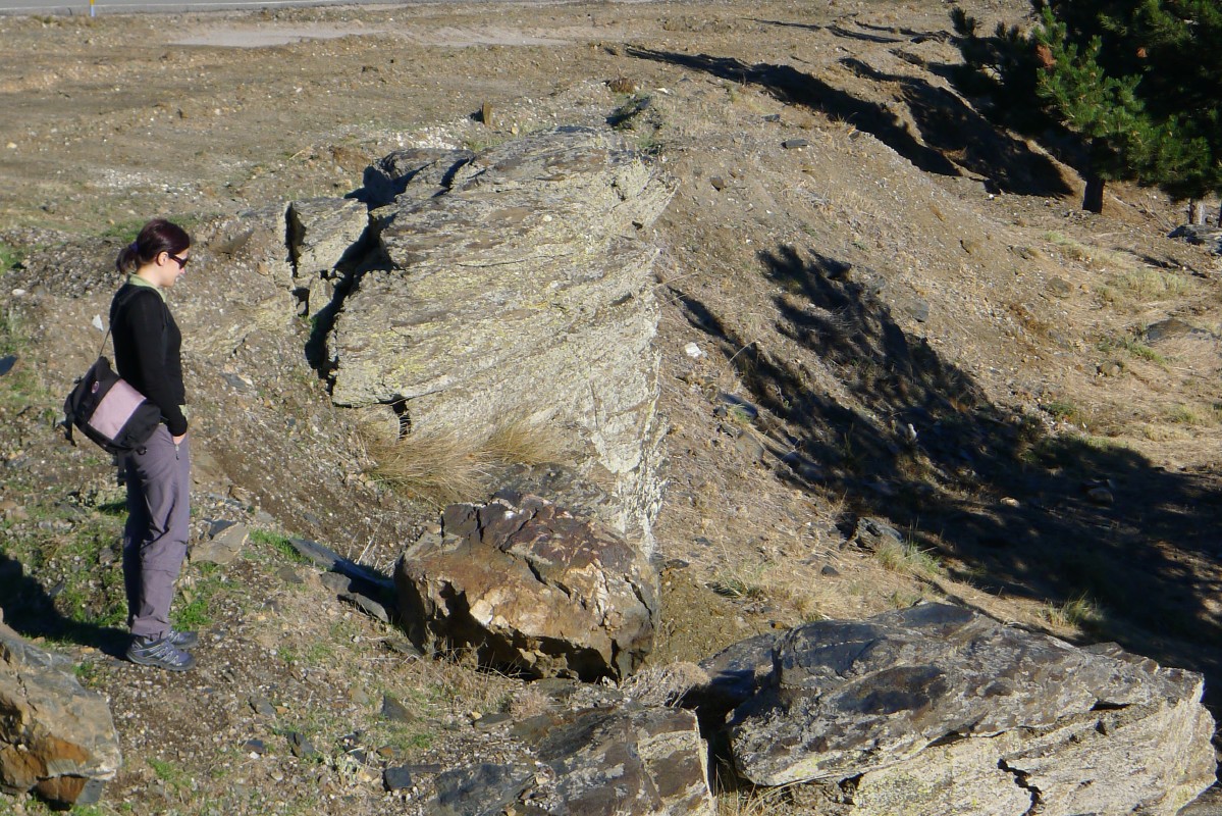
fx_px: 4074
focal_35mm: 120
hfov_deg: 17.1
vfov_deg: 11.4
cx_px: 611
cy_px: 408
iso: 80
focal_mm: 19.2
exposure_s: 1/640
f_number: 4
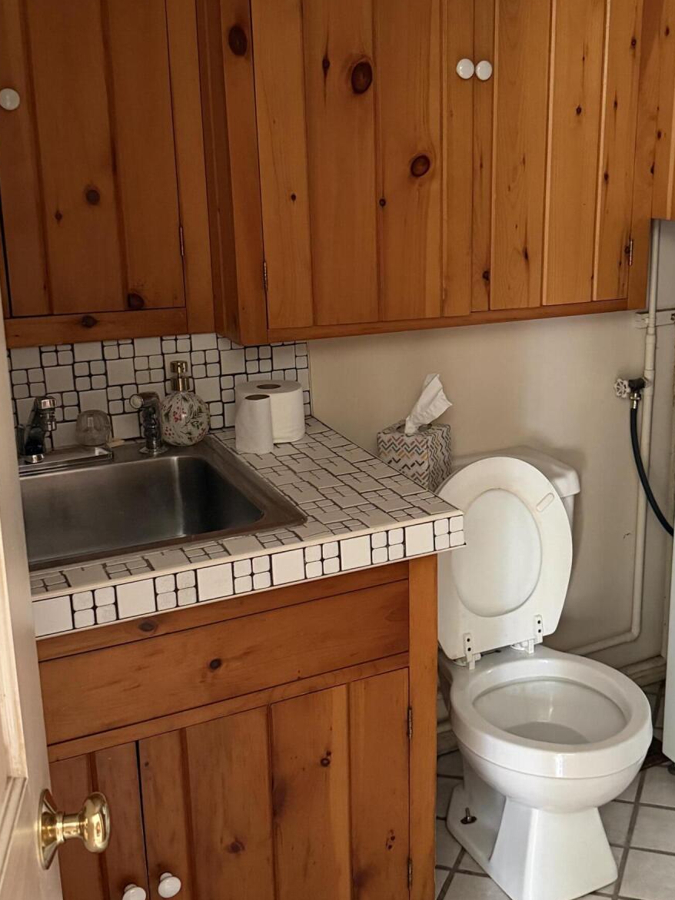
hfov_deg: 34.7
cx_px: 467
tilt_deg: -15.3
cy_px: 417
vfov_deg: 45.7
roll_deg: -0.3
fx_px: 1066
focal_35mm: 41
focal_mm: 6.76
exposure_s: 1/40
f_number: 1.78
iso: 800
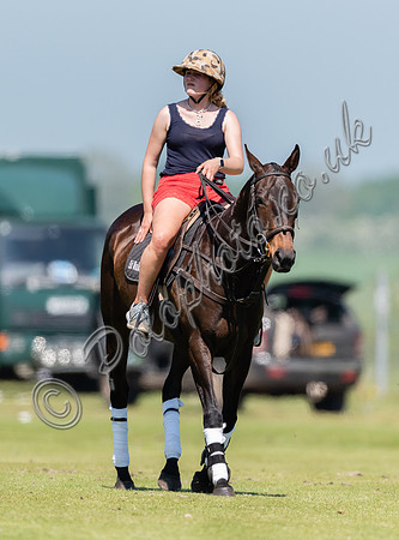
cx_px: 201
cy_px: 245
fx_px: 13184
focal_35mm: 850
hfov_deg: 1.7
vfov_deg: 2.3
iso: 400
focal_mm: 500
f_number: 4
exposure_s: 1/3200
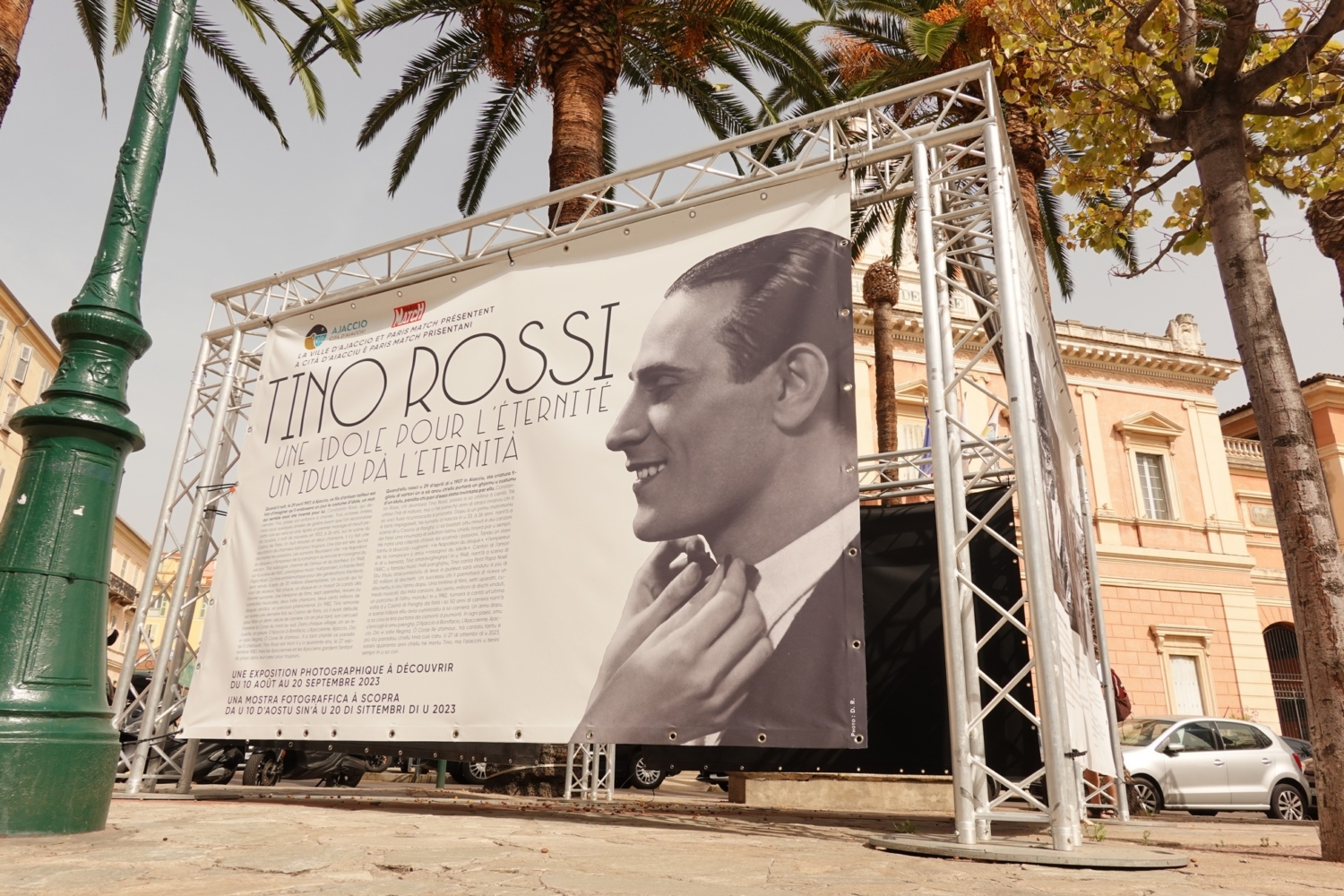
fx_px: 896
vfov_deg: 53.1
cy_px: 448
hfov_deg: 73.7
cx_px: 672
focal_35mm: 24
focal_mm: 9
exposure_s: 1/1000
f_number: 4
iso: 100
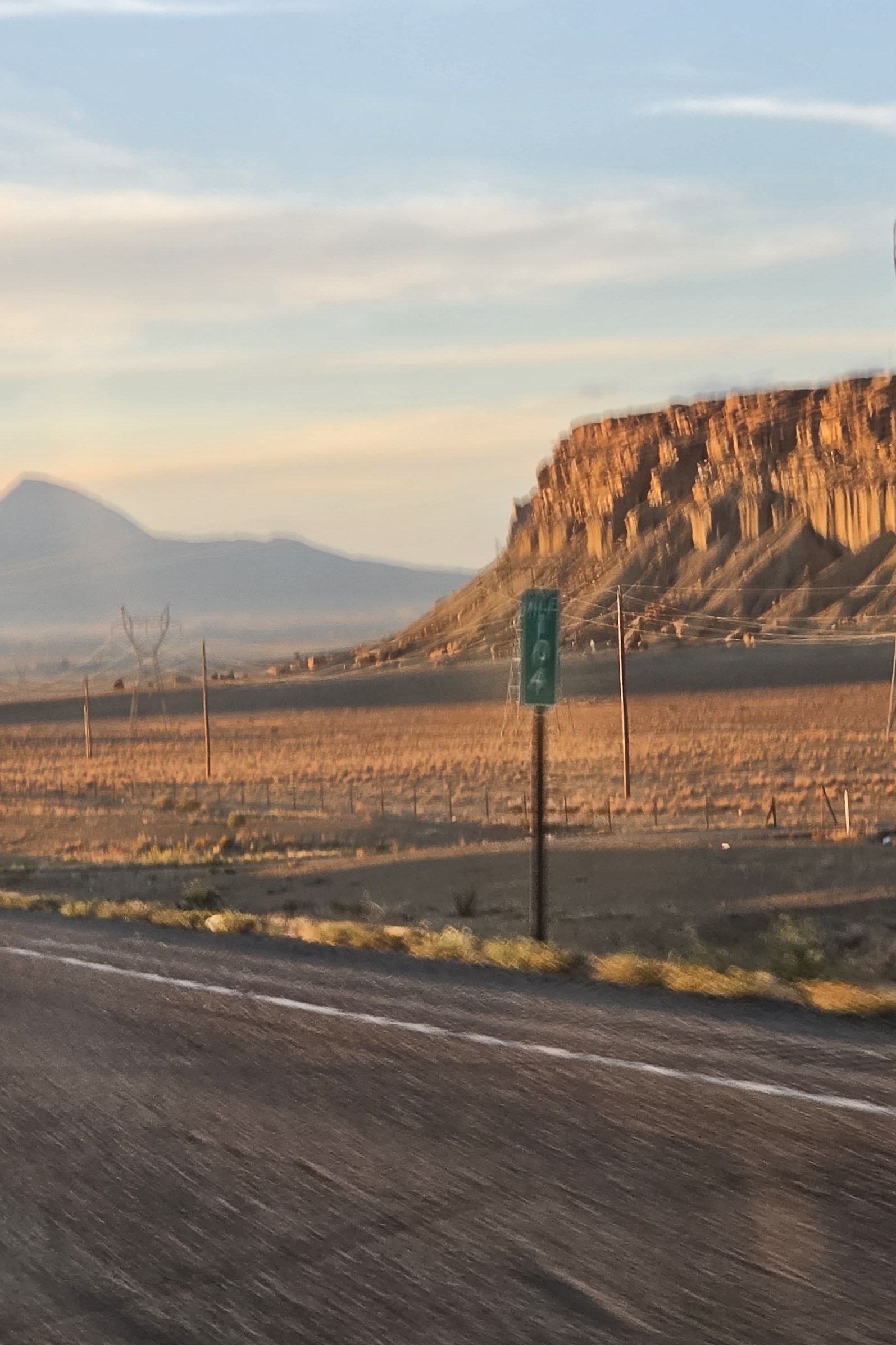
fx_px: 4479
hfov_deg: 11.4
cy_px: 525
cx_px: 584
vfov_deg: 17.0
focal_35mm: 120
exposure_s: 1/120
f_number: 2.4
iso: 32
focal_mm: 7
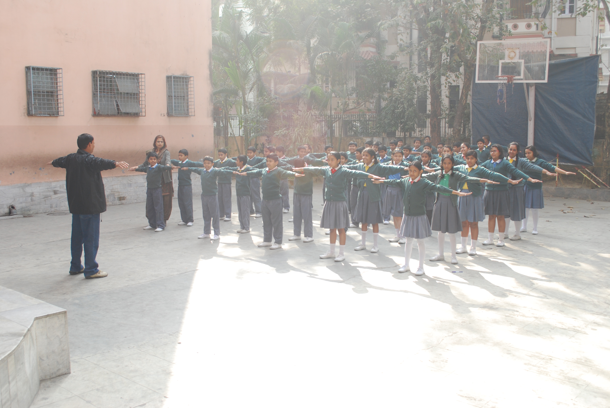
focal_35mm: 36
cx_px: 305
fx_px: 611
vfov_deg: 37.0
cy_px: 204
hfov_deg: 53.1
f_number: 7.1
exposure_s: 1/50
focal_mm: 24
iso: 200
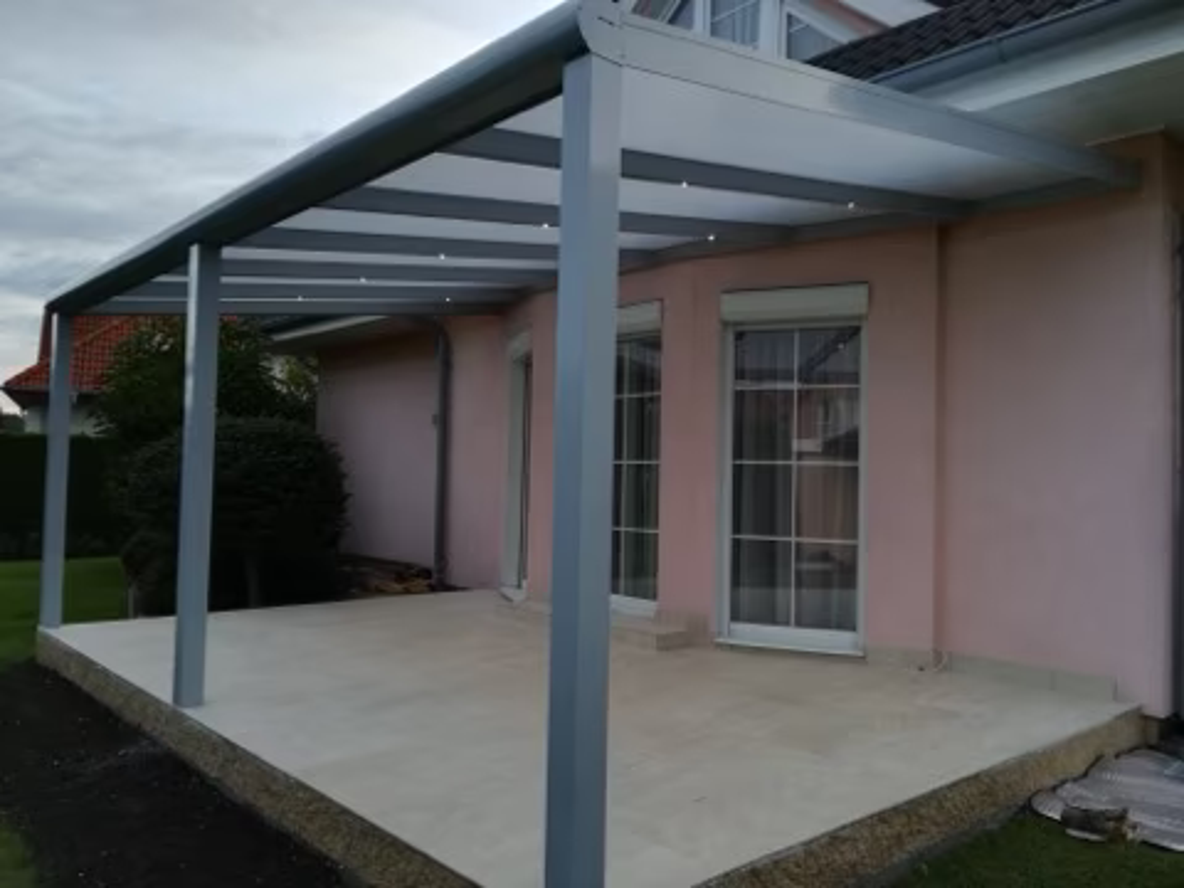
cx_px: 592
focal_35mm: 26
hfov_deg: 67.3
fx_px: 889
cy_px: 444
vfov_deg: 53.1
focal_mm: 3.83
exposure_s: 1/50
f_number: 2.2
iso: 50
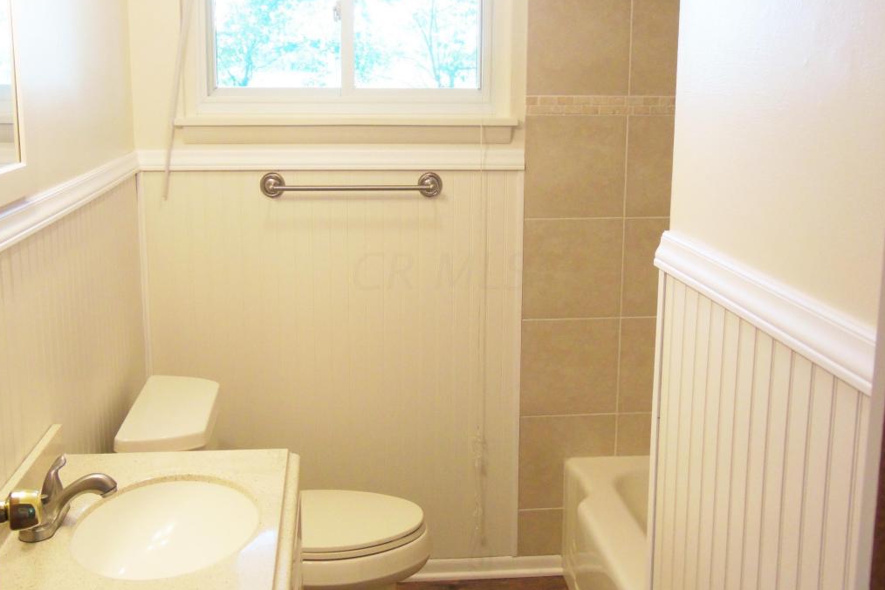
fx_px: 1032
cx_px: 440
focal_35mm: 42
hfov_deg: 46.4
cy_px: 271
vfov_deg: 31.9
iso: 200
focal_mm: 7.2
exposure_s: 1/40
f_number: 3.6
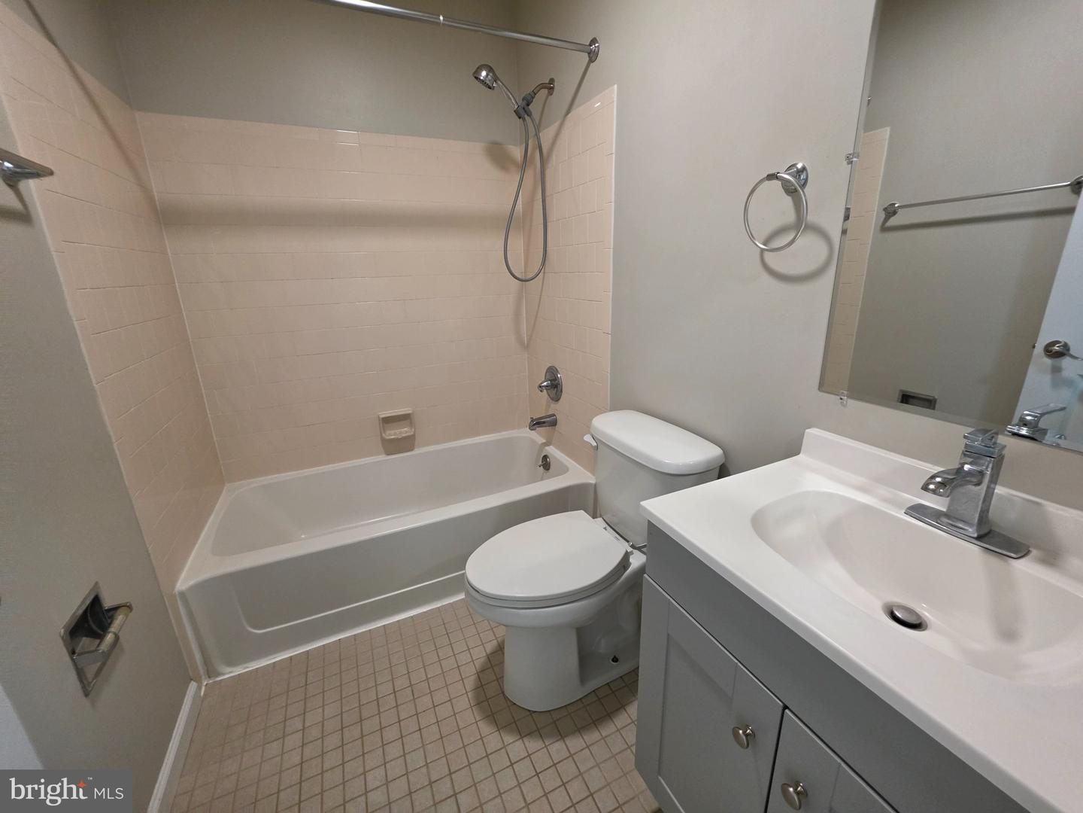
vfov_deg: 89.9
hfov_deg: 106.2
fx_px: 407
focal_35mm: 13
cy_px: 406
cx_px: 542
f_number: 1.9
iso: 320
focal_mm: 2.2
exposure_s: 1/120
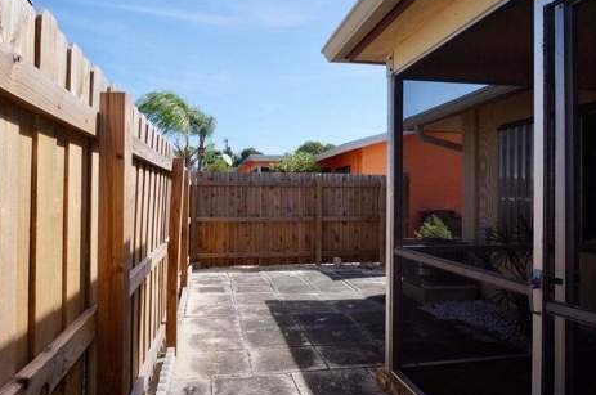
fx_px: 463
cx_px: 300
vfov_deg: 46.2
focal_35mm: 28
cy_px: 196
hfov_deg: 65.6
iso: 200
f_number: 16
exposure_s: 1/125
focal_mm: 18
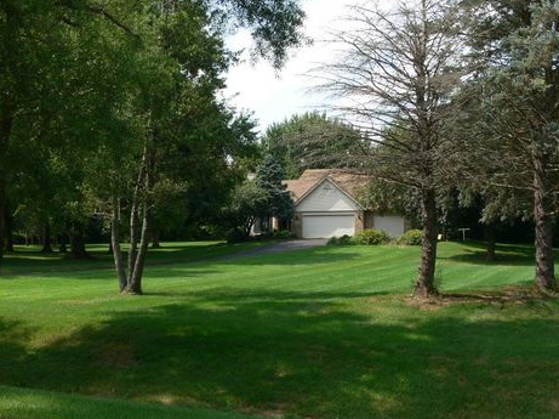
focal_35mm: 38
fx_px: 613
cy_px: 212
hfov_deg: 49.0
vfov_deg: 37.7
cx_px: 296
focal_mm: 7.4
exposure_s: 1/200
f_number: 5.6
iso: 80
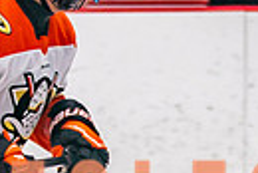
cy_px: 332
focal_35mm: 888
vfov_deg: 1.6
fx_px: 6371
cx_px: 345
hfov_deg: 2.3
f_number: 2.8
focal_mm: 115
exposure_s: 1/640
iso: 640
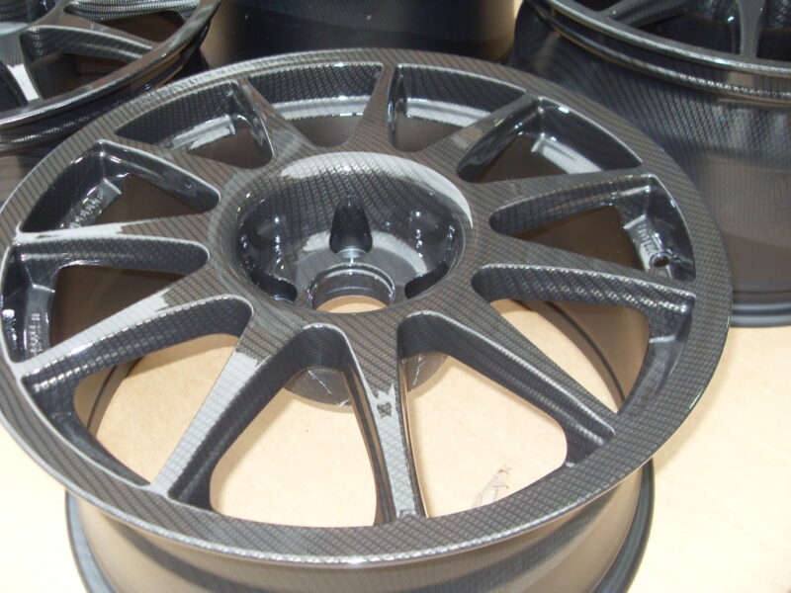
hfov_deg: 52.6
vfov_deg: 40.7
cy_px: 296
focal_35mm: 35
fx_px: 800
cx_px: 396
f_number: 2.8
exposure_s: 1/45
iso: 100
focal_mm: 6.3
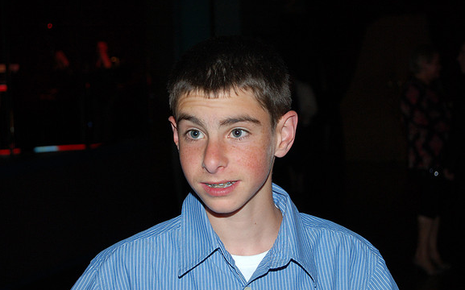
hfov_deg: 24.5
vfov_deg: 15.4
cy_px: 147
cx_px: 232
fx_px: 1070
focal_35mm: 85
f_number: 5.6
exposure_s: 1/60
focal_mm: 55
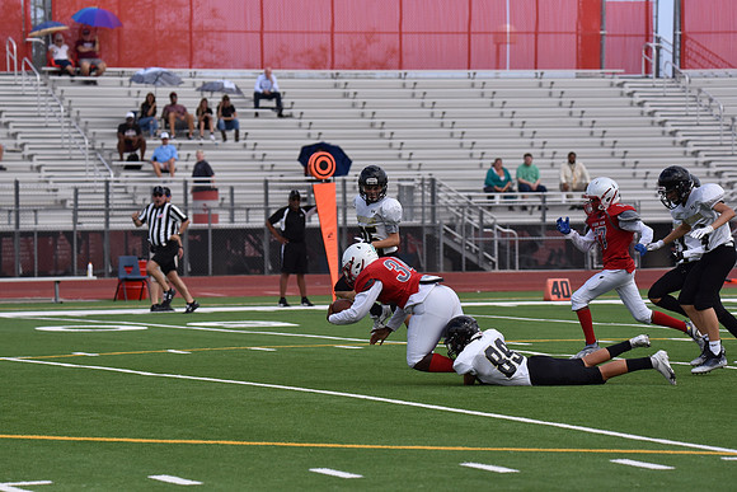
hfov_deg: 10.3
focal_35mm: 200
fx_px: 4095
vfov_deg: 6.9
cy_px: 246
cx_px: 368
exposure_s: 1/4000
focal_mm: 200
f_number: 5.6
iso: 800
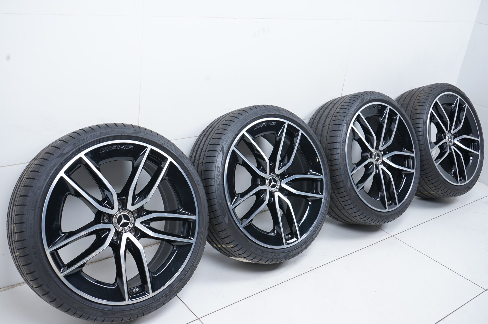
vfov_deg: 36.8
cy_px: 162
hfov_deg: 53.2
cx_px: 244
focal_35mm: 36
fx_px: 488
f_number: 7.1
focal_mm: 36
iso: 250
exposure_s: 1/125
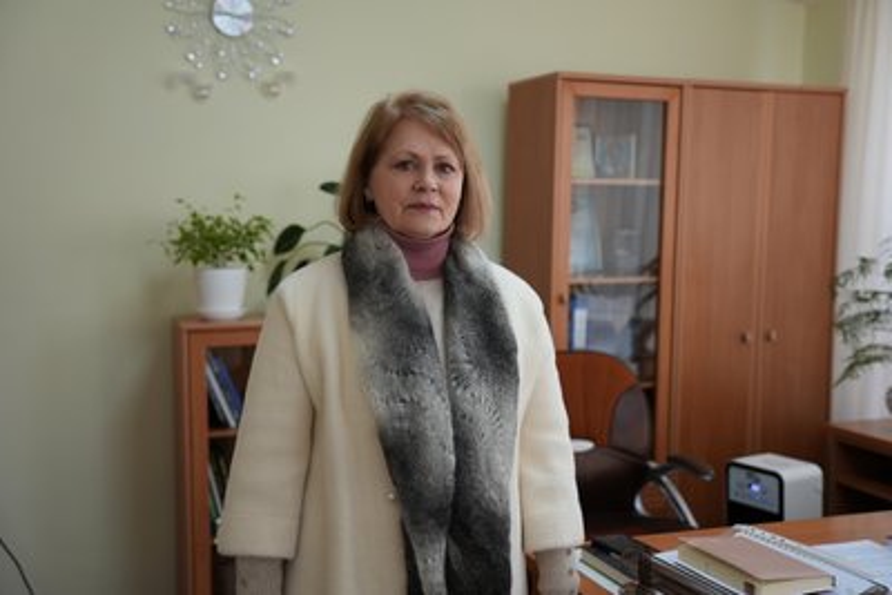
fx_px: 967
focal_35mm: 39
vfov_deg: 34.2
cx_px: 446
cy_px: 298
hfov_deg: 49.5
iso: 400
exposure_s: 1/200
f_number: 2.8
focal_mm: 39
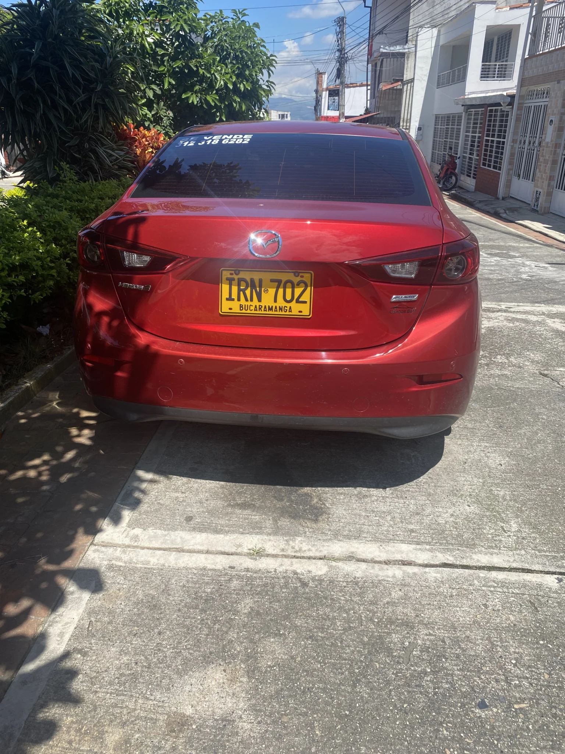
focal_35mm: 26
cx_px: 282
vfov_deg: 67.3
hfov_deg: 53.1
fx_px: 566
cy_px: 377
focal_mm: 4.25
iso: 32
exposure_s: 1/2358
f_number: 1.8
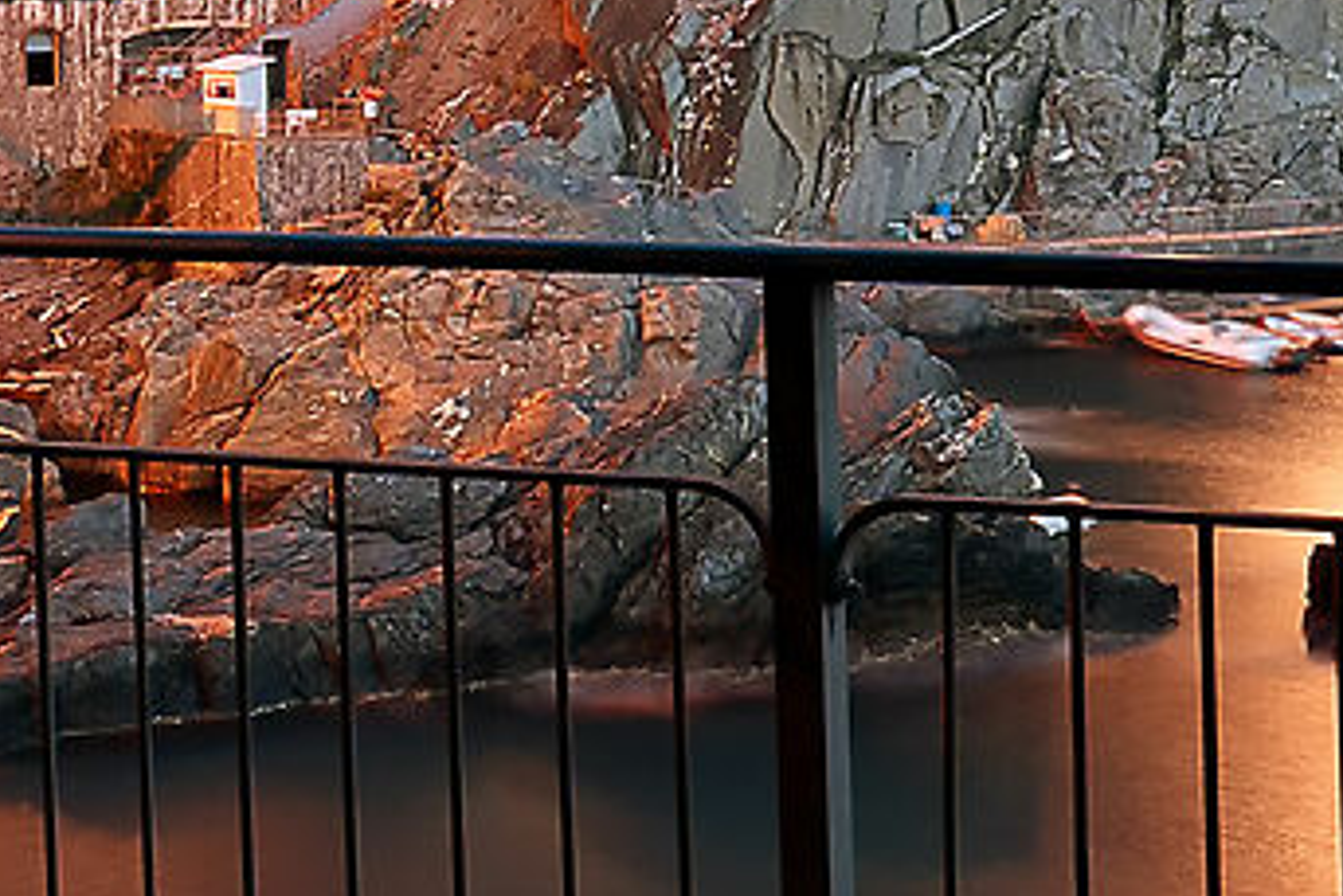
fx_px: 4180
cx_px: 579
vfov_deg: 12.2
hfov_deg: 18.2
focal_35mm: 112
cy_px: 160
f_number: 11
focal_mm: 16
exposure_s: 30
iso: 200
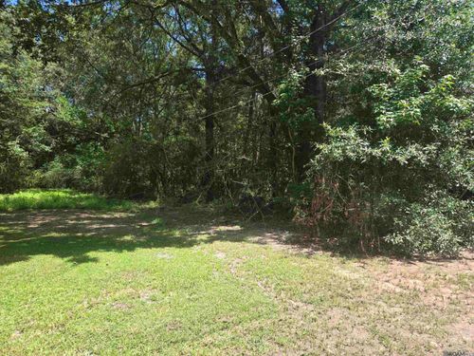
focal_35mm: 23
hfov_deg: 73.9
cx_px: 237
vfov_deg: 58.9
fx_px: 315
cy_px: 178
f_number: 1.8
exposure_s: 1/447
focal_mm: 5.4
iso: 25
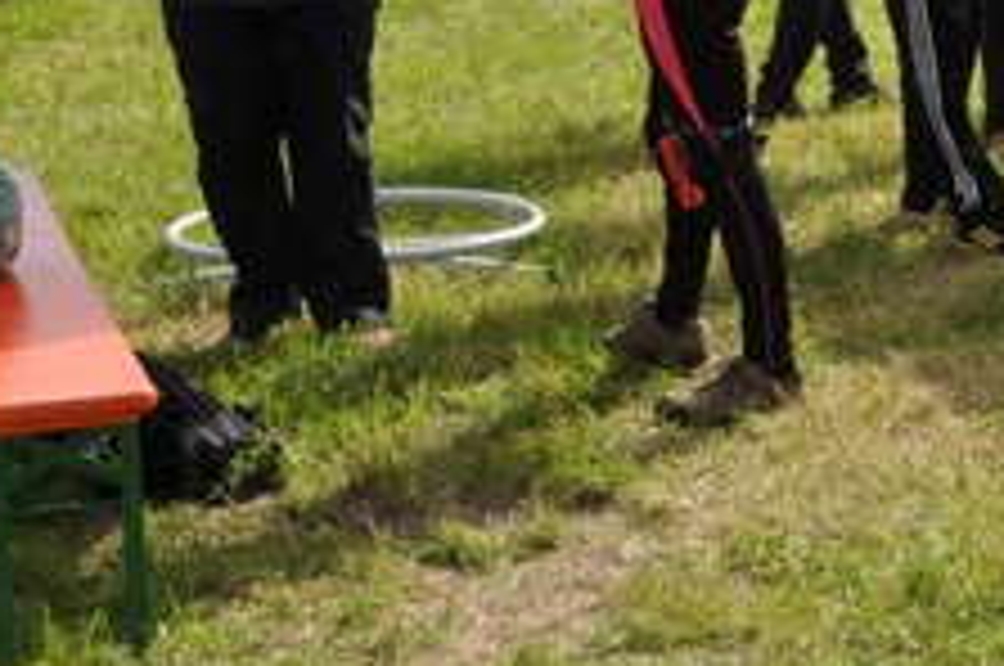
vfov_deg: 10.6
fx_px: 3565
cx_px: 1076
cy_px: -9
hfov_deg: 15.6
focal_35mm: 128
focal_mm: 24
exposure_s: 1/200
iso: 200
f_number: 11
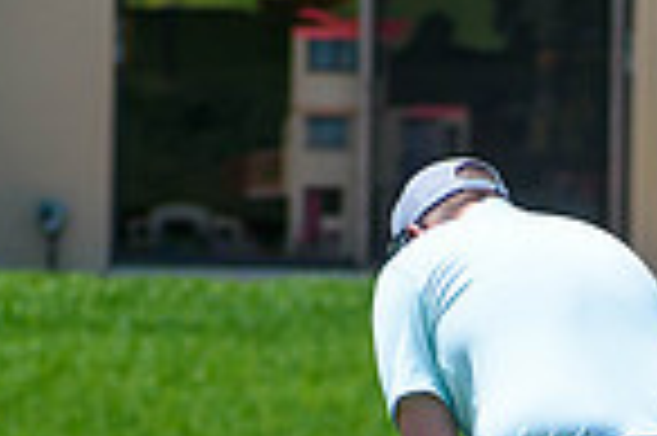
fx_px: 22805
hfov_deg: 1.7
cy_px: 789
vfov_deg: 1.1
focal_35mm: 1251
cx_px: 698
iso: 360
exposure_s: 1/2000
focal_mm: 210
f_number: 5.6
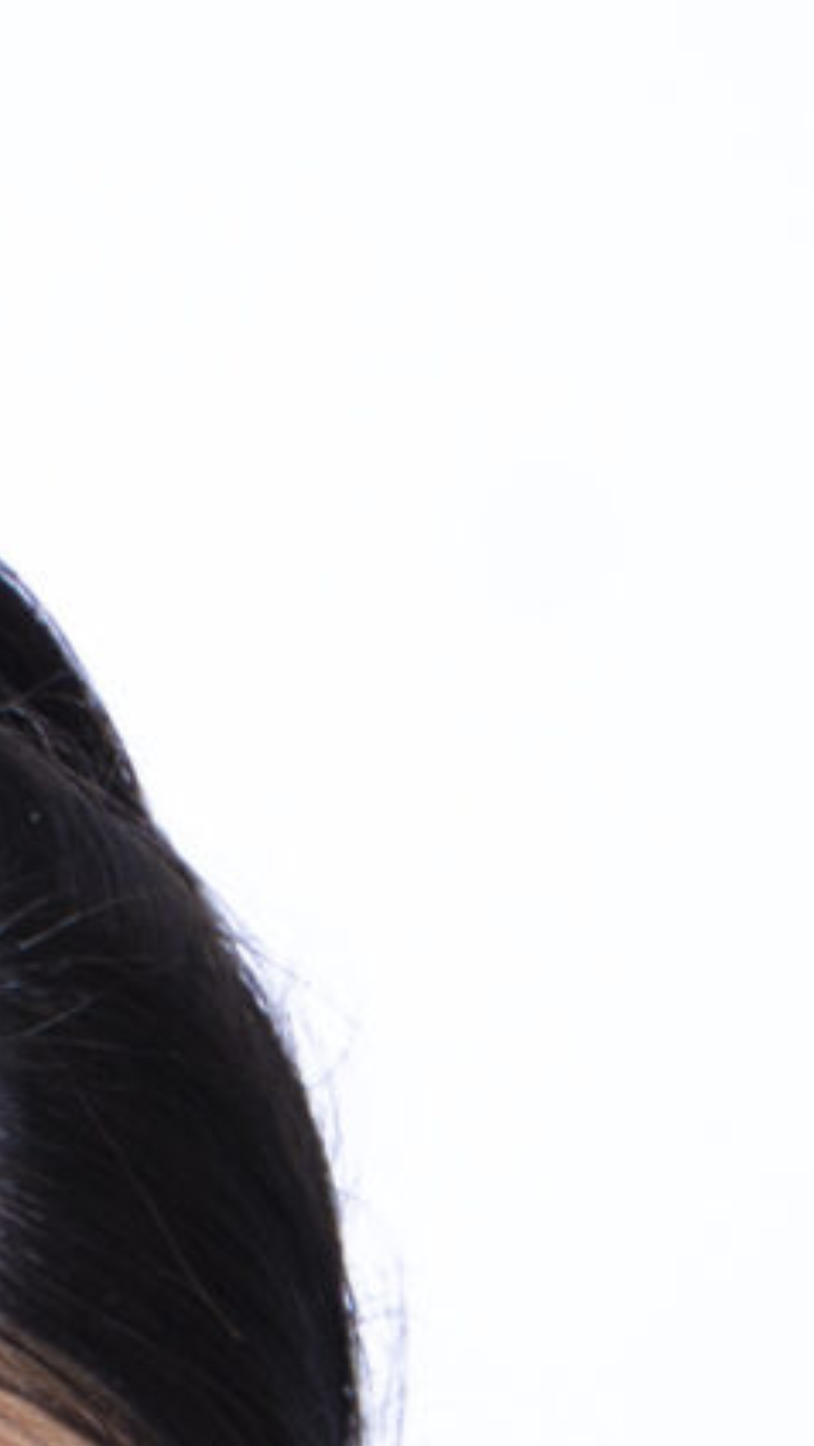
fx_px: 18261
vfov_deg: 4.4
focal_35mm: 476
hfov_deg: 2.5
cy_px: 3989
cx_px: -973
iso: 100
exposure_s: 1/160
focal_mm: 75
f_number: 5.6
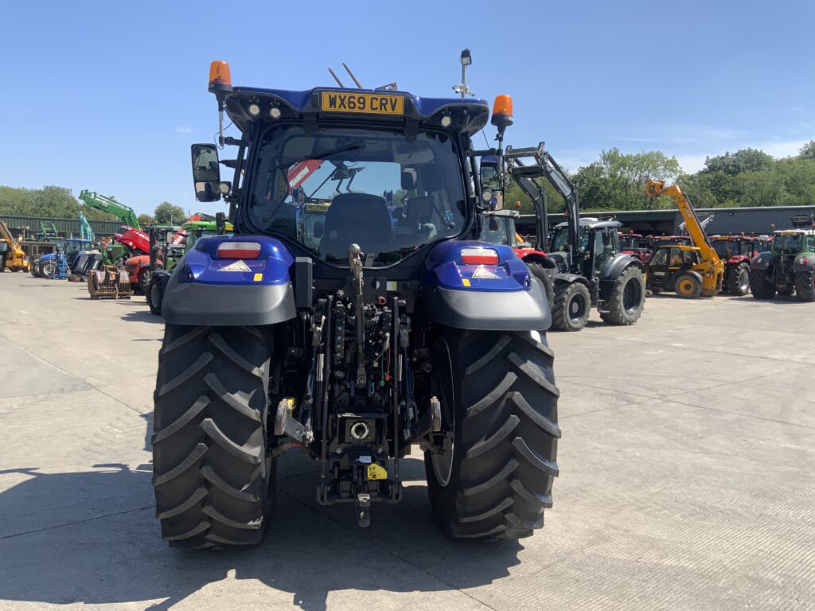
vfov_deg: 48.2
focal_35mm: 29
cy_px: 306
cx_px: 408
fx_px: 683
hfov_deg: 61.7
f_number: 1.8
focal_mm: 3
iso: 16
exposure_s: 1/1342
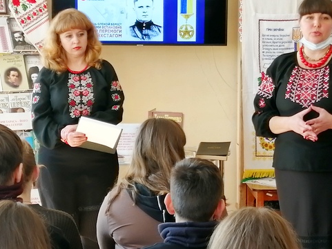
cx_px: 195
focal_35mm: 116
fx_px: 1113
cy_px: 121
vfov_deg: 12.8
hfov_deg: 17.0
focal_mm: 3.88
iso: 80
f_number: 1.8
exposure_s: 1/50
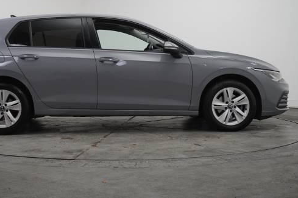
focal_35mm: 55
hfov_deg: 36.1
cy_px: 69
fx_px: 455
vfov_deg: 24.5
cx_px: 110
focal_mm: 28
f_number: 4.5
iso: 1600
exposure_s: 1/200
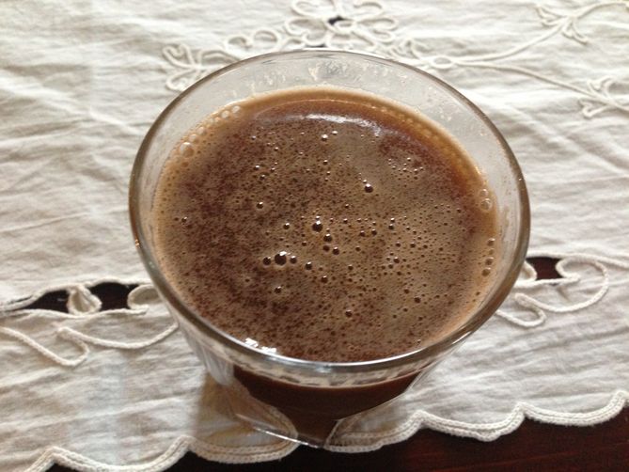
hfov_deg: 55.3
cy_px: 236
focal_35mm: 33
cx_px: 314
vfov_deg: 43.0
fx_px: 600
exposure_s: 1/17
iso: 400
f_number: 2.4
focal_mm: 4.13
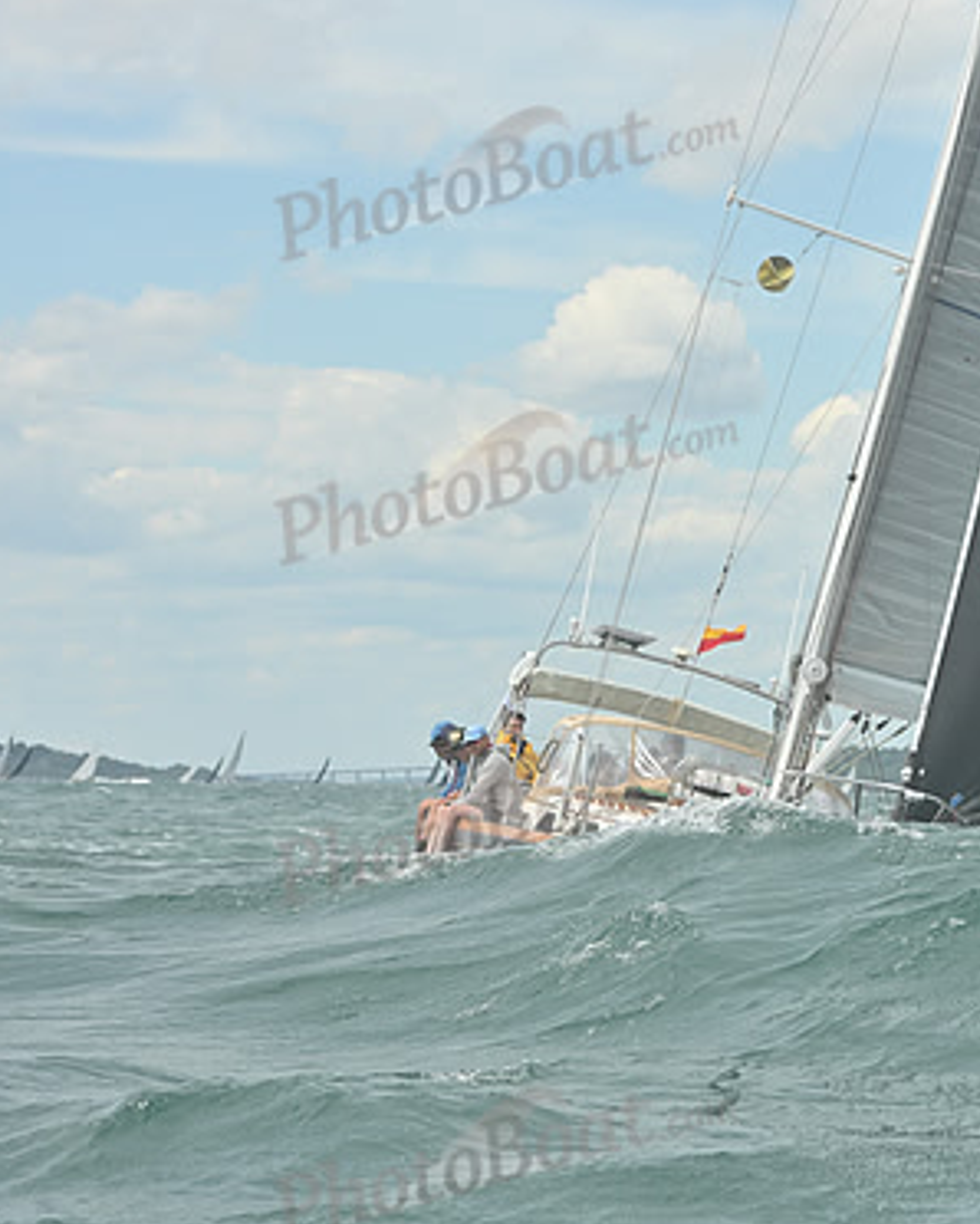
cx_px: 911
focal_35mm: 161
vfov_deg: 12.0
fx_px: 5832
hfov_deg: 9.6
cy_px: 604
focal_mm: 110
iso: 320
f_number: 10
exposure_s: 1/1250
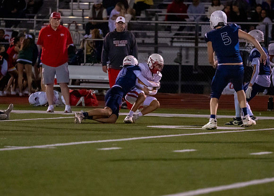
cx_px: 128
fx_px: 2934
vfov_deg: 3.8
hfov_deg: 5.3
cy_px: 88
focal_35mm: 377
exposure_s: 1/1250
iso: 5000
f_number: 2.8
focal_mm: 200
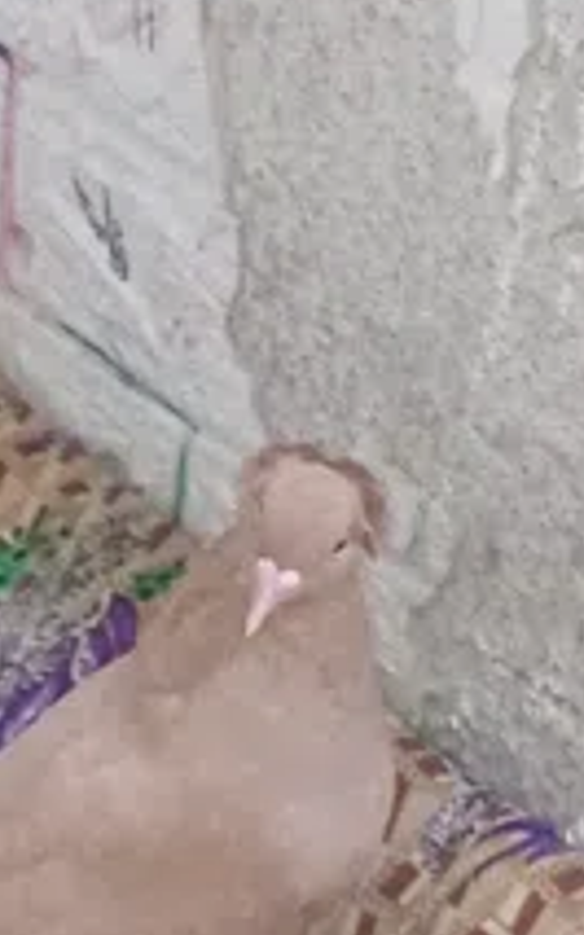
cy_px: 847
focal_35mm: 157
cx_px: 92
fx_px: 4001
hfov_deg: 8.3
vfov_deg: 13.2
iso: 1218
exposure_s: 1/16.7
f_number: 1.8
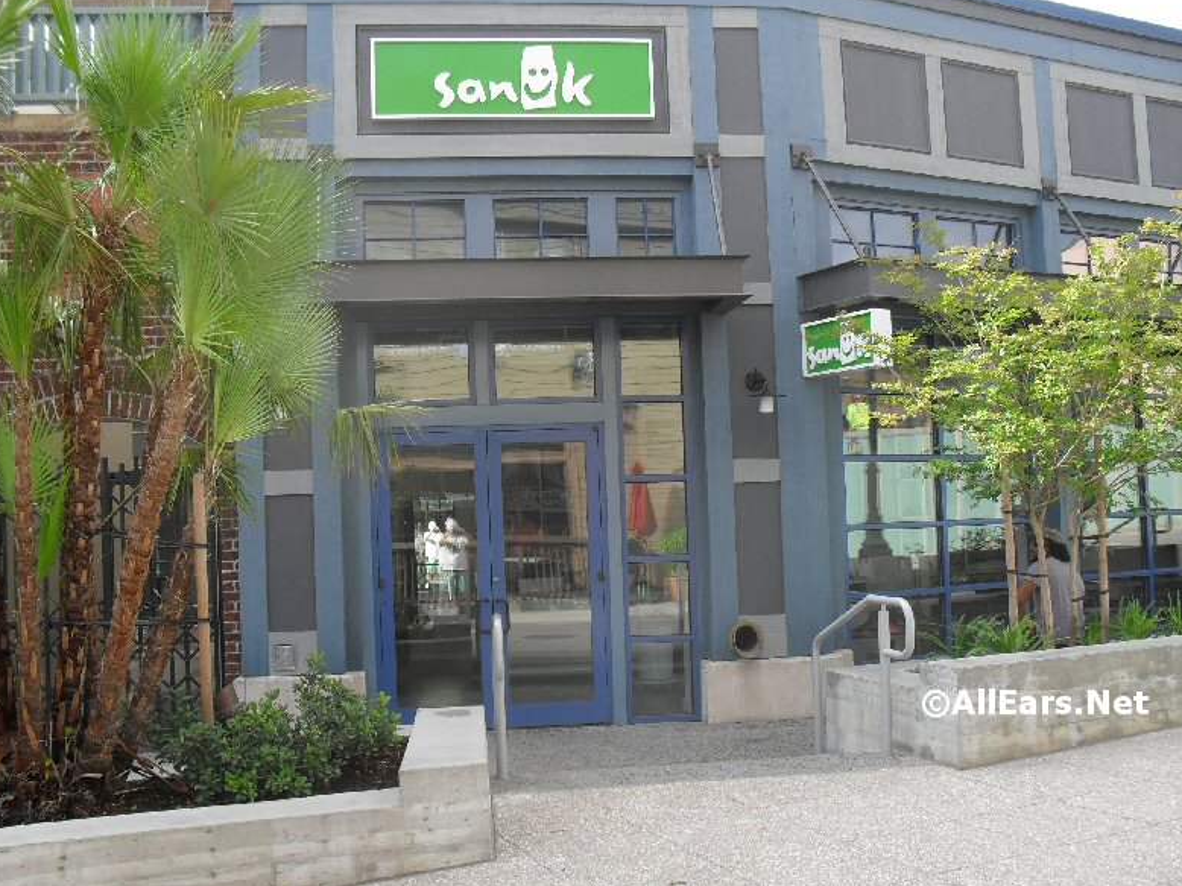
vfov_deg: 39.6
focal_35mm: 36
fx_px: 1229
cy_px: 436
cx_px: 599
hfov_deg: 51.4
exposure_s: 1/350
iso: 100
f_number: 3.2
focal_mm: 6.3
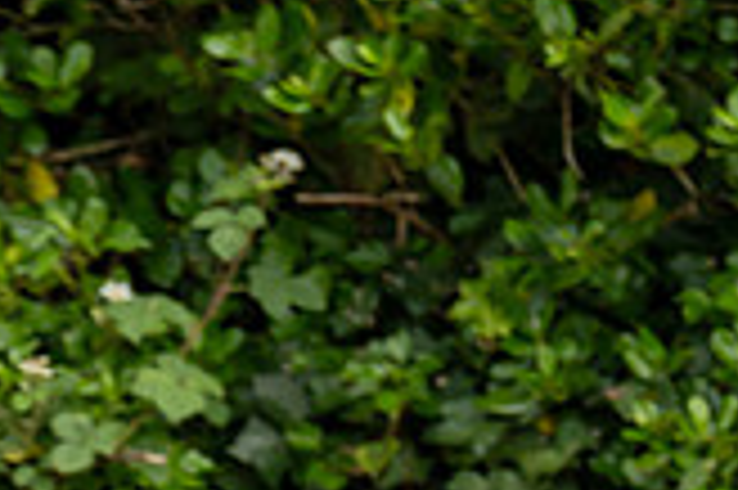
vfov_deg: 1.2
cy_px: 713
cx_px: -859
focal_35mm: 1112
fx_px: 22773
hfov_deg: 1.9
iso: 250
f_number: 3.2
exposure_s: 1/1000
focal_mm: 197
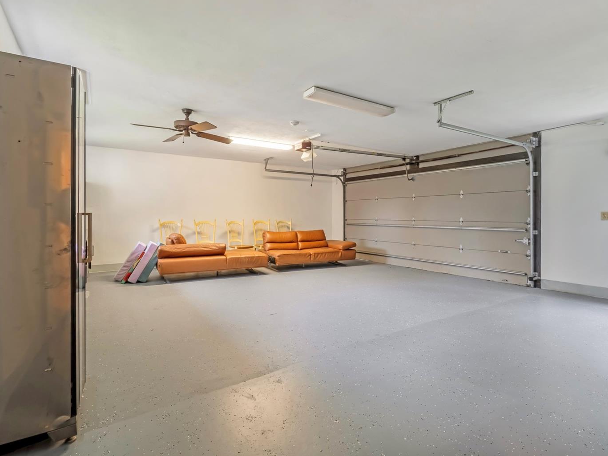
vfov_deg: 69.9
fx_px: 326
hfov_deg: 85.9
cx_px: 320
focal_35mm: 19
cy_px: 220
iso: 250
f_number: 9
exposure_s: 1/30
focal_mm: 11
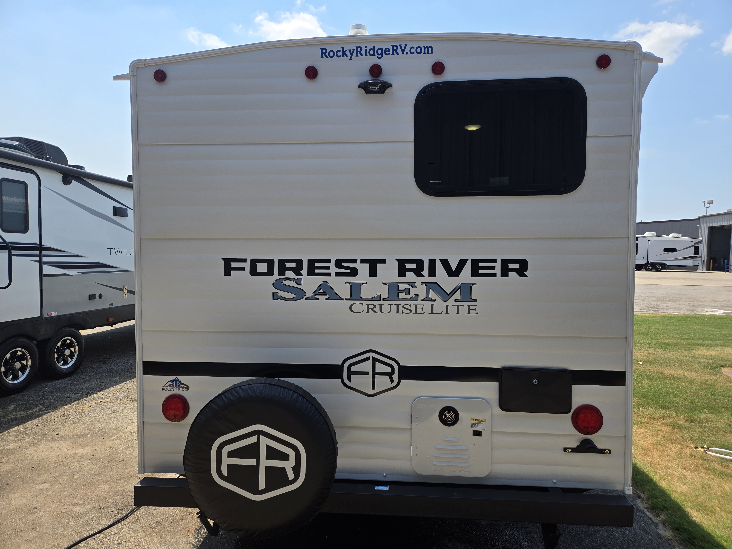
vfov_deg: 58.9
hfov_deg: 73.9
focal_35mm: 23
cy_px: 274
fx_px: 486
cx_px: 366
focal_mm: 5.4
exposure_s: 1/1580
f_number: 1.8
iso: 25
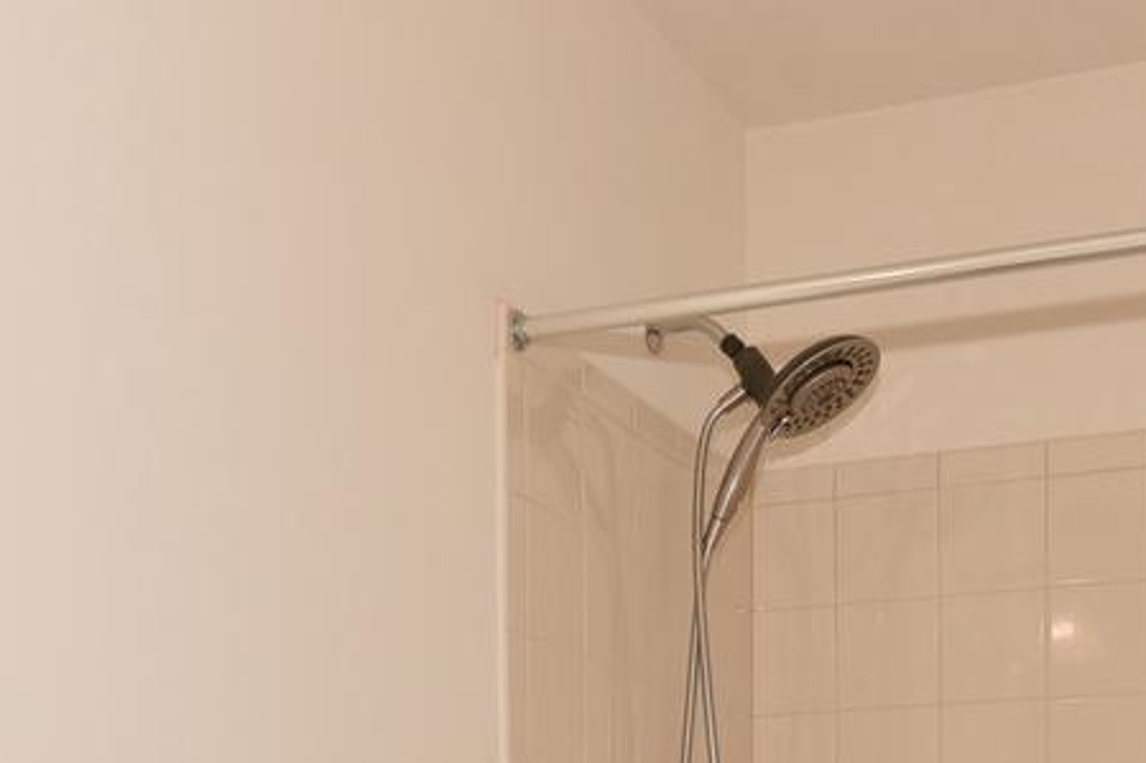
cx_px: 730
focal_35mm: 61
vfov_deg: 20.2
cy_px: 1022
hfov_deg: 32.7
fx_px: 1941
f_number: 7.1
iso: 250
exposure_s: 1/125
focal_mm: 19
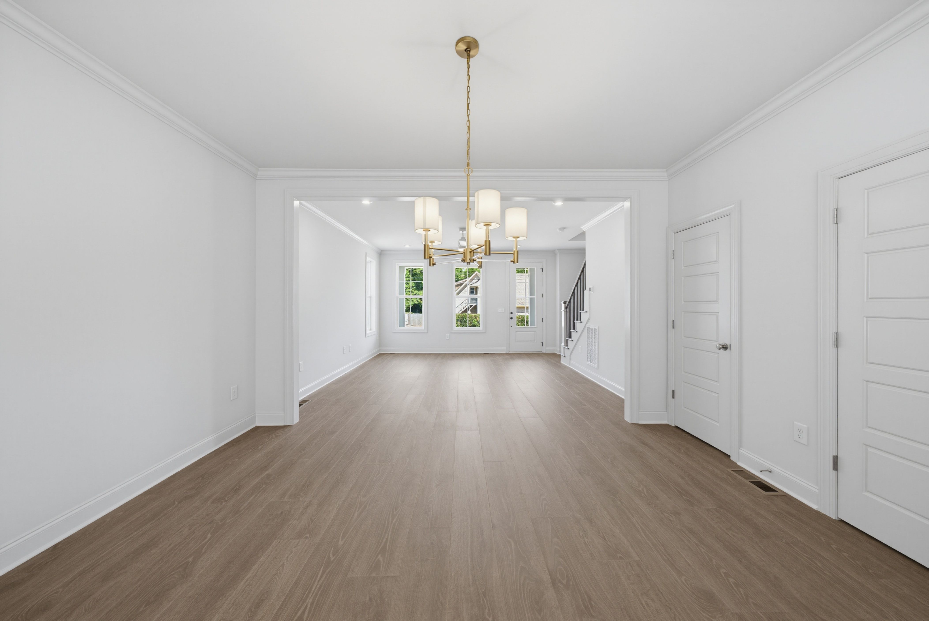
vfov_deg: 90.2
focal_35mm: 12
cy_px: 310
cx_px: 464
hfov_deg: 112.6
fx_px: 310
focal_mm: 12
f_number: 7.1
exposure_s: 1/20
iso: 800
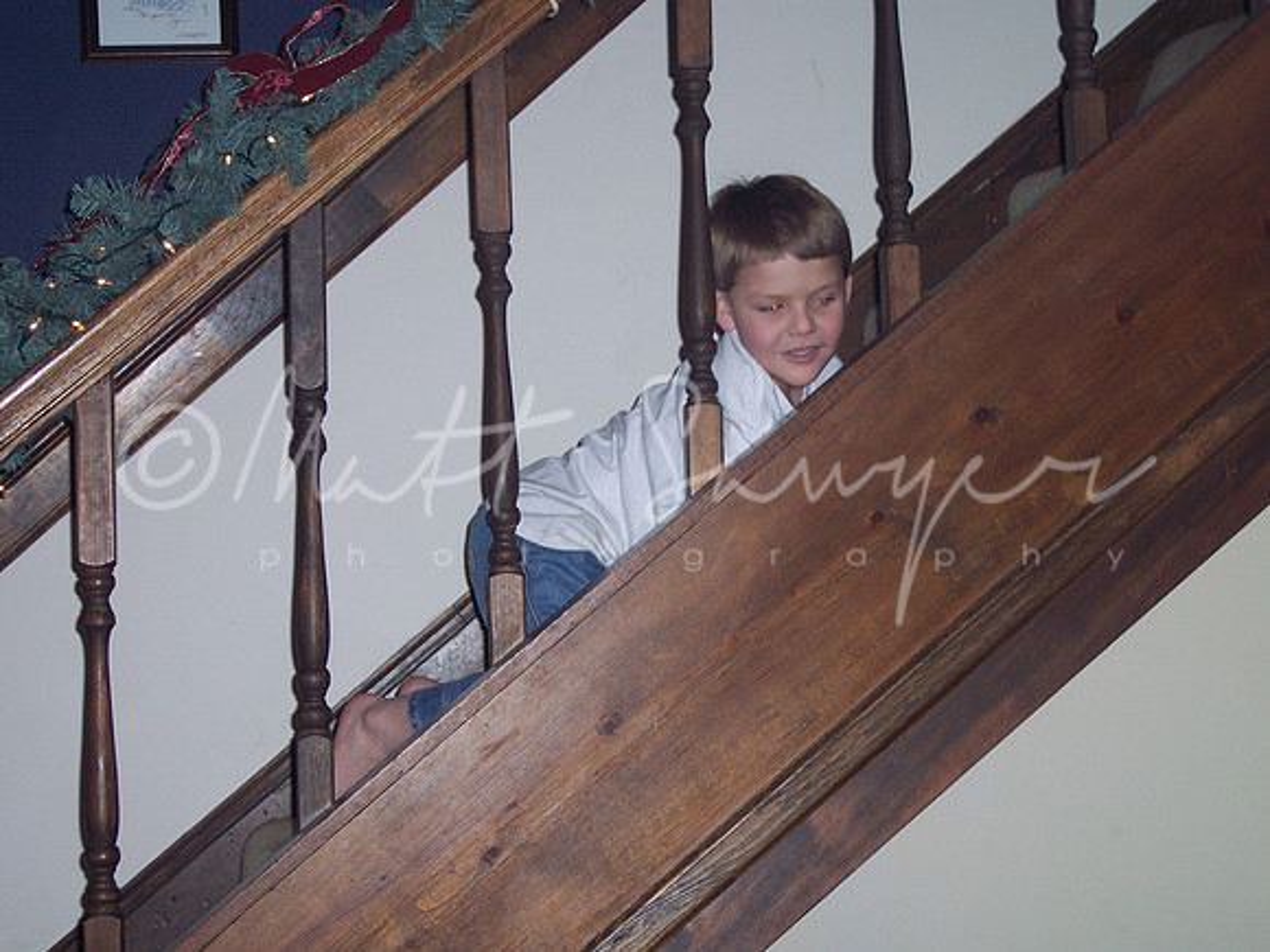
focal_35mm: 78
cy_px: 476
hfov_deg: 25.0
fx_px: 2862
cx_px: 635
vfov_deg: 18.9
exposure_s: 1/90
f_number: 4
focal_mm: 16
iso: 100
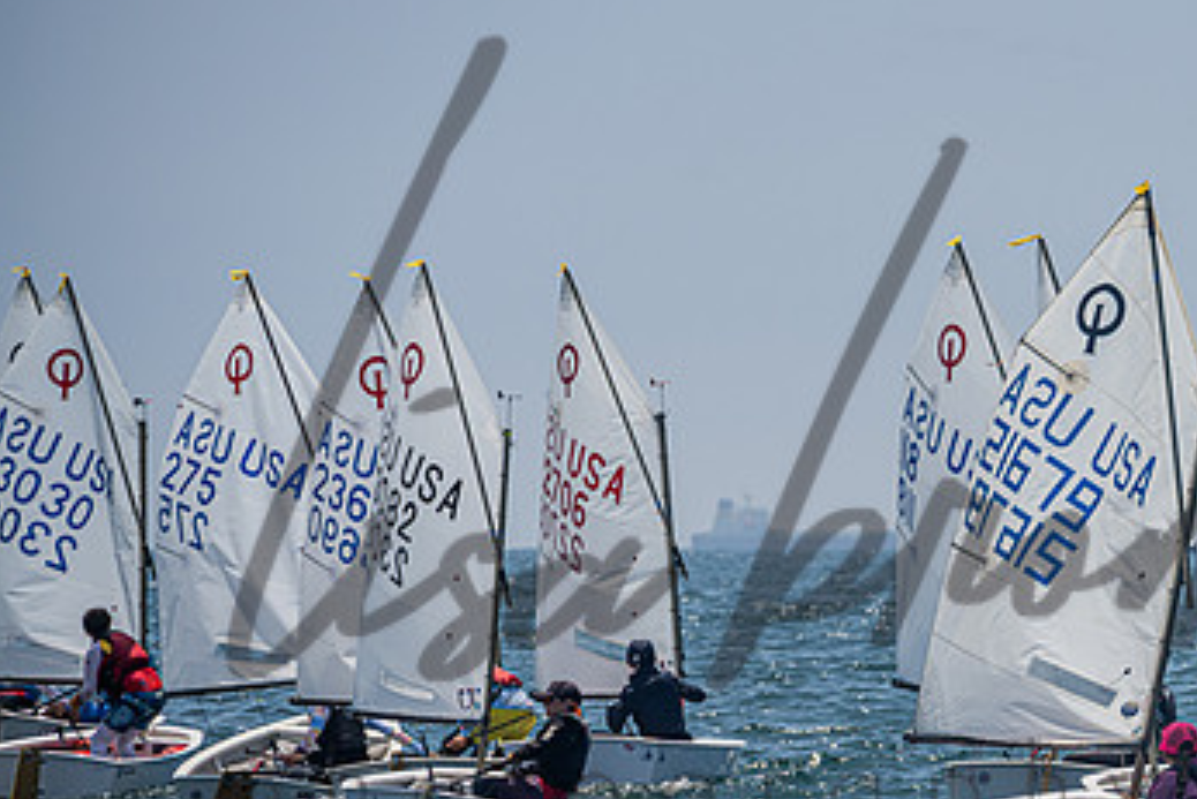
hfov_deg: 4.7
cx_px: 1000
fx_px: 14502
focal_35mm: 436
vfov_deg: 3.2
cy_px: 531
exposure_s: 1/1600
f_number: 8
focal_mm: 260
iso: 250
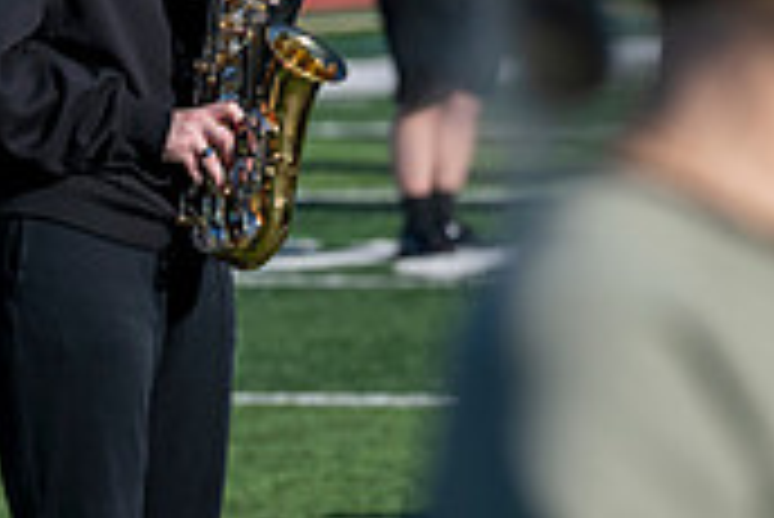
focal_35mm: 505
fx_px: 10866
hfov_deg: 4.1
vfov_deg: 2.7
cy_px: -155
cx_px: -432
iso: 250
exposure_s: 1/2000
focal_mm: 150
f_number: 5
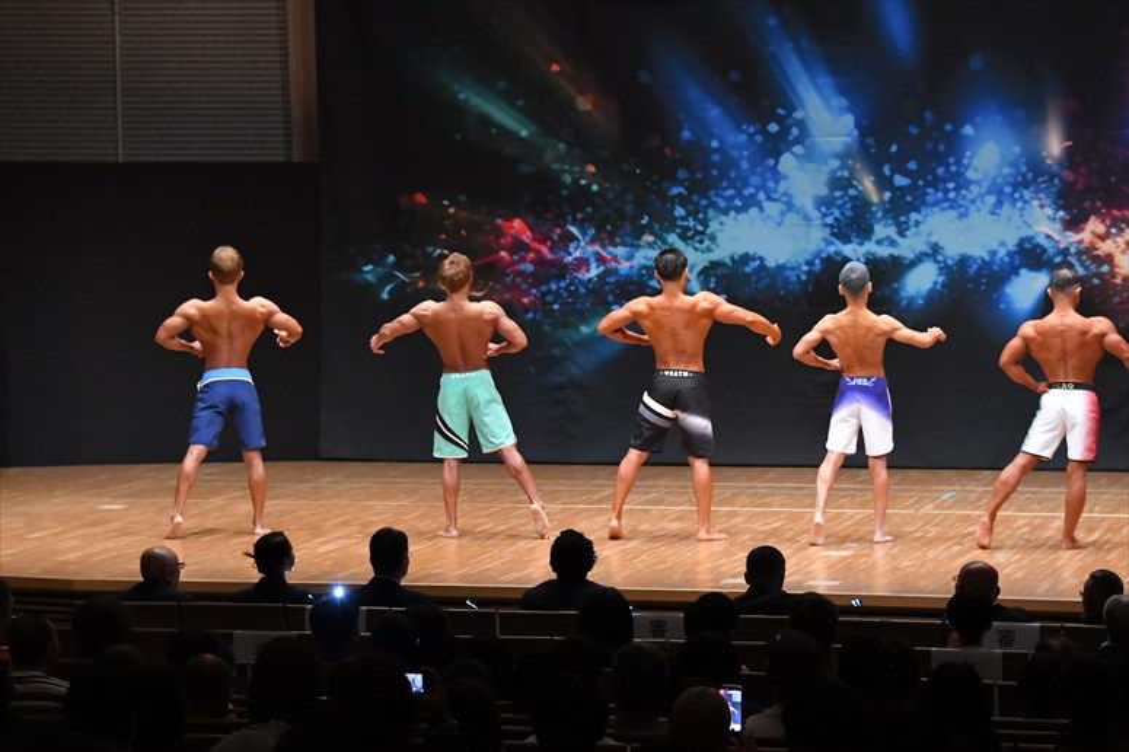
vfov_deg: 10.8
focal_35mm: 127
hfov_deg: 16.1
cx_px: 564
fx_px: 3981
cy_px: 376
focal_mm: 85
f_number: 5.6
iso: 8000
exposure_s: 1/400
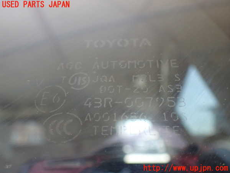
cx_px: 115
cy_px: 86
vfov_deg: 46.8
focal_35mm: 30
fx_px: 199
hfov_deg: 60.0
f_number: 2.3
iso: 400
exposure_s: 1/125
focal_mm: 5.4
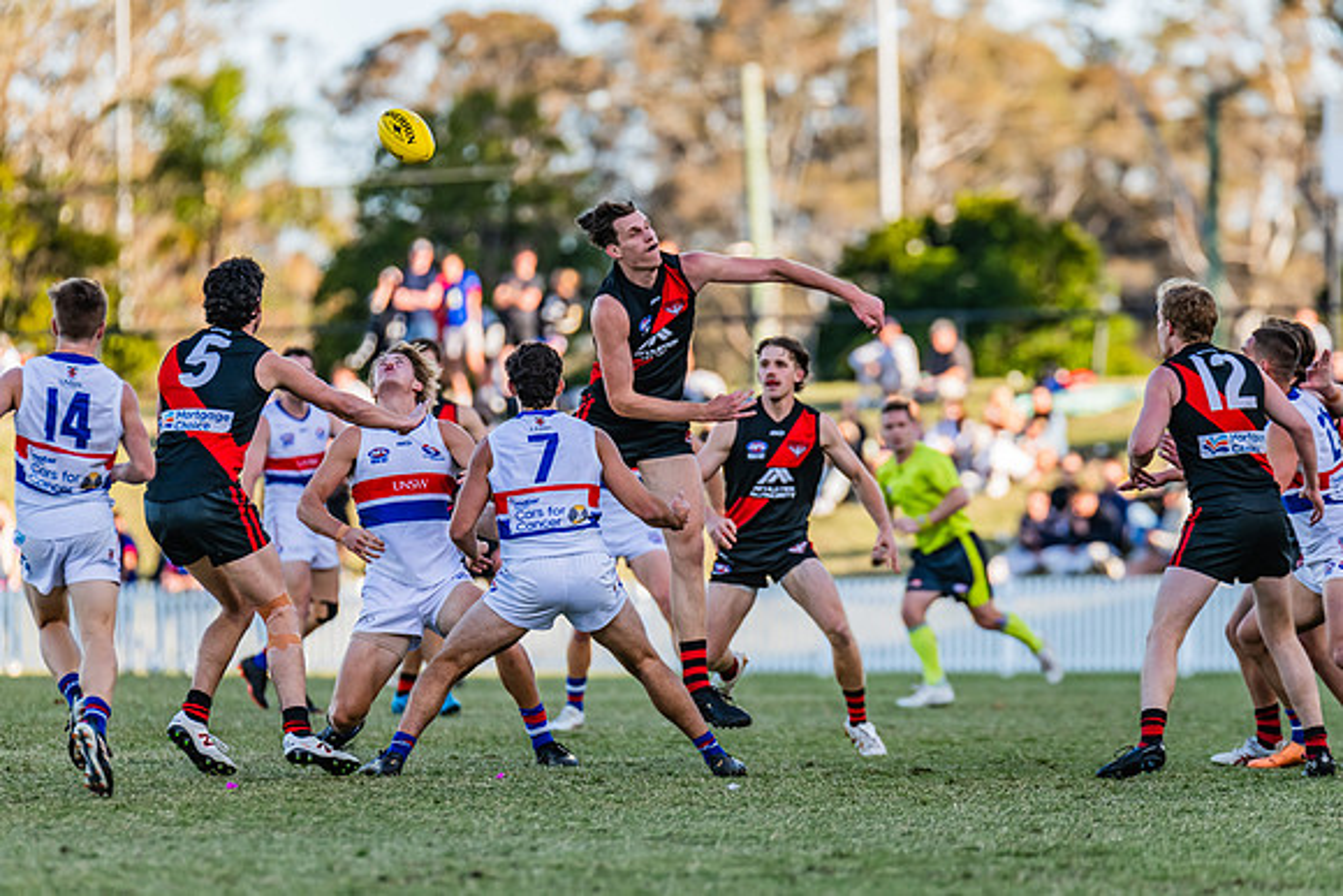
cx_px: 685
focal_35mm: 342
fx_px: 12743
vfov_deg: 4.0
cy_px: 448
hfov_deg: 6.0
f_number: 4.5
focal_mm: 330
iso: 800
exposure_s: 1/1600
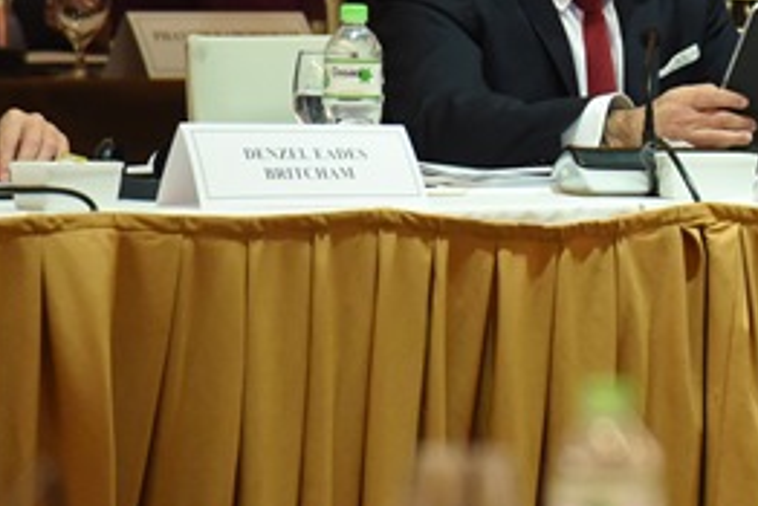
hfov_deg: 2.6
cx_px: 1166
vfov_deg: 1.8
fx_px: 16474
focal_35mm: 782
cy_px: -82
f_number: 4
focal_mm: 200
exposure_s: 1/200
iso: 2500
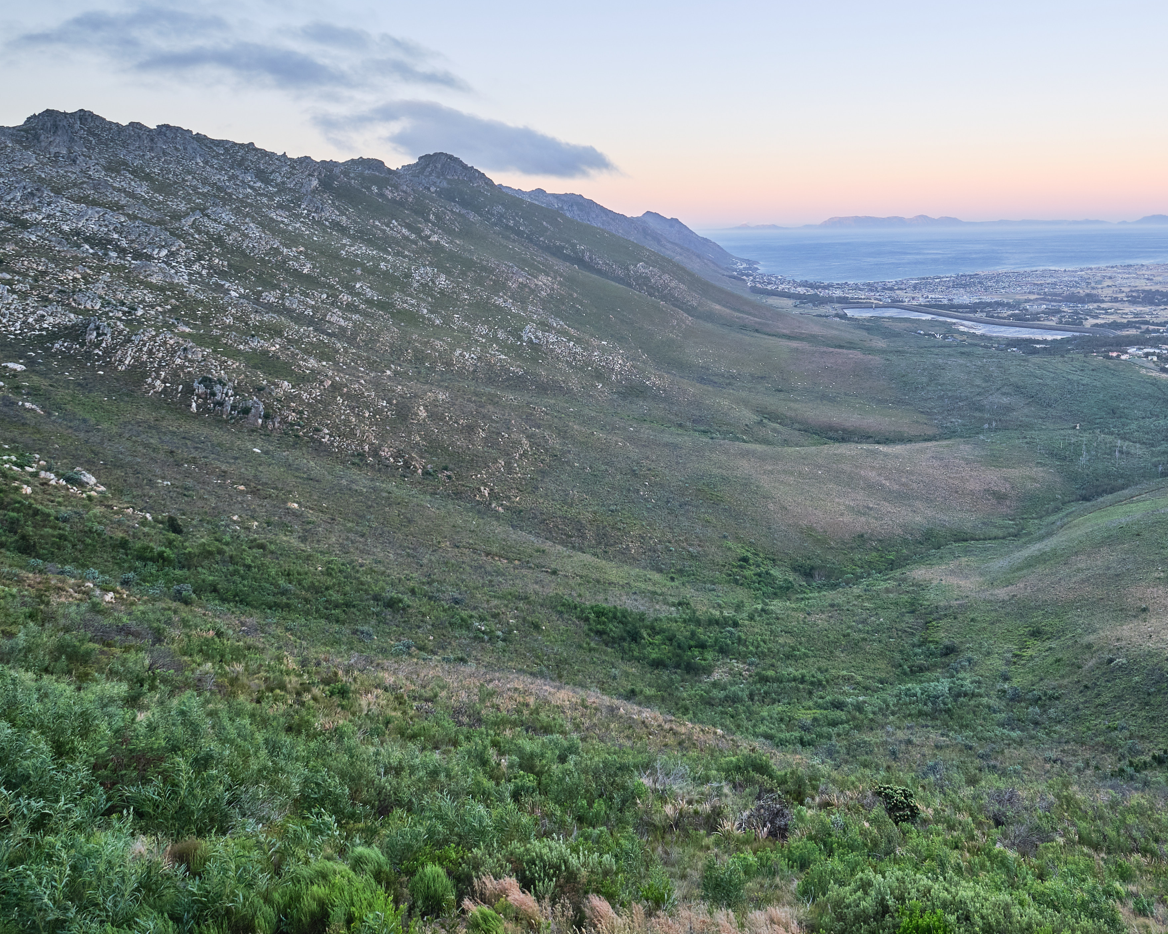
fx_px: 864
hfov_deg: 62.7
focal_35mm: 25
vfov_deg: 55.6
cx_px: 923
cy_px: 312
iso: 160
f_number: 4
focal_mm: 10
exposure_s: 1/100
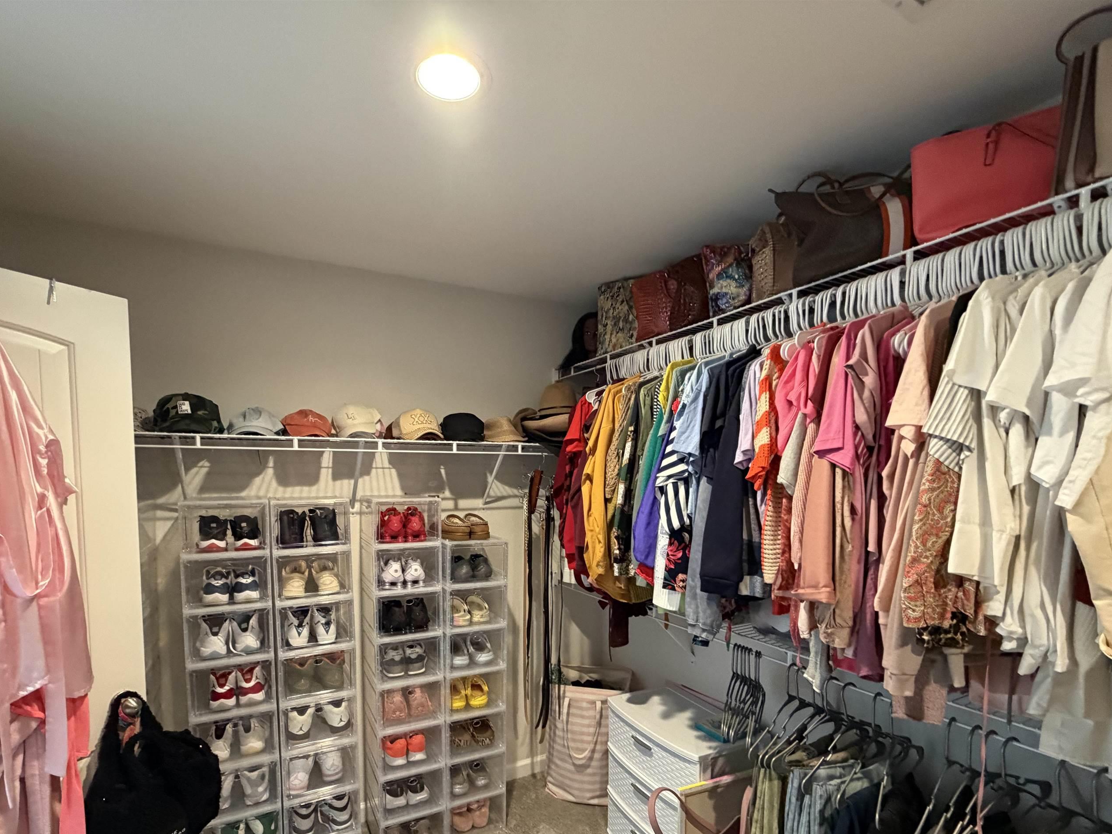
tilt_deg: -2.6
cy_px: 506
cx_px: 533
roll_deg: +0.6
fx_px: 546
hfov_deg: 91.0
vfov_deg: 73.8
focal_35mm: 17
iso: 500
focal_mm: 2.22
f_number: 2.2
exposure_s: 1/60
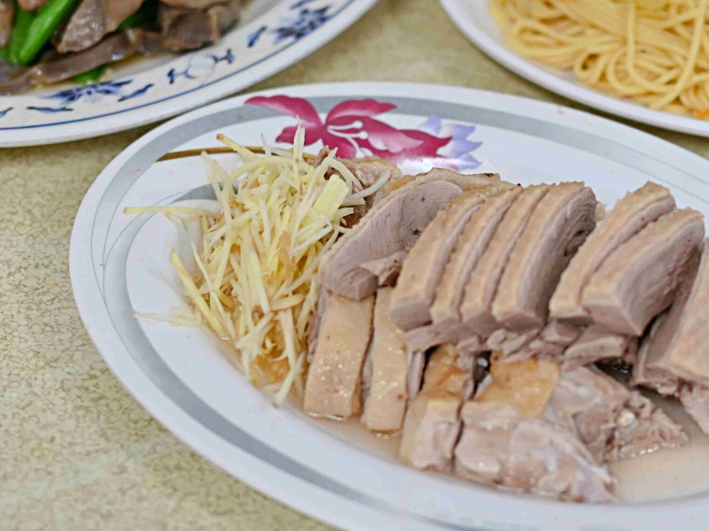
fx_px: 2478
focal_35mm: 121
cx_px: 466
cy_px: 164
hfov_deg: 16.3
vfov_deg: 12.2
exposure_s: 1/200
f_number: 2.2
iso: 560
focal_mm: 50
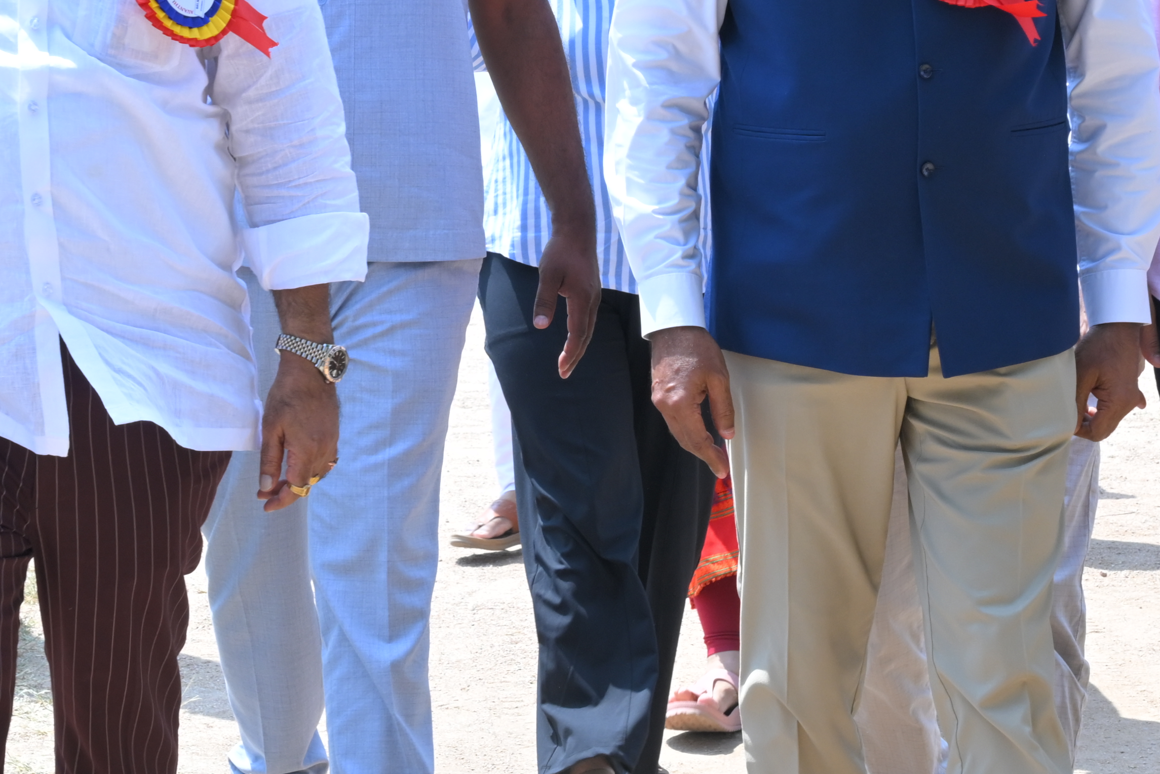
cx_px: 399
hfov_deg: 14.9
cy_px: 245
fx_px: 4414
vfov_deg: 10.0
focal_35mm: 137
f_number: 8
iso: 320
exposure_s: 1/320
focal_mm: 39
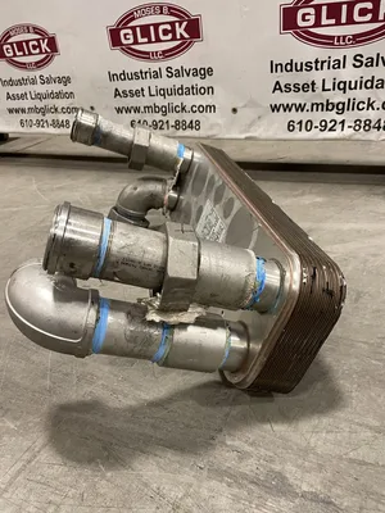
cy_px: 256
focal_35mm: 26
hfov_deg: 53.1
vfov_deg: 67.3
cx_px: 192
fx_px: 386
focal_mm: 4.2
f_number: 1.6
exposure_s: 1/60
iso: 400
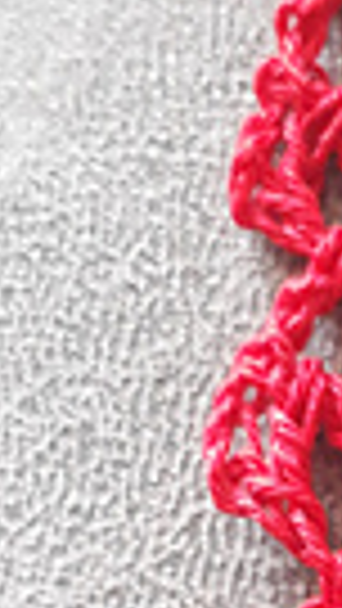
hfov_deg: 8.2
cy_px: 797
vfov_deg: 14.8
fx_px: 2240
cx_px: 716
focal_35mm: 139
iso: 160
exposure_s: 1/20
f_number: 1.9
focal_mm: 3.6
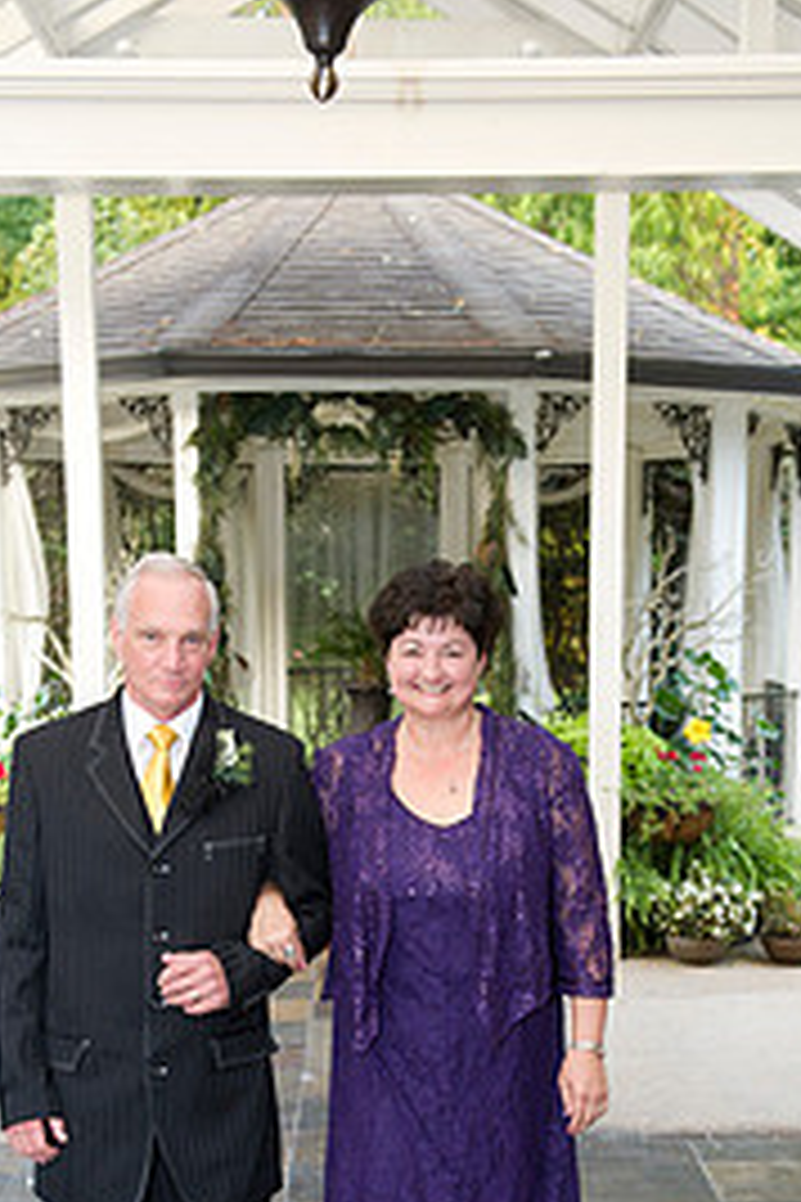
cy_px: 972
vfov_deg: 30.6
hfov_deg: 21.2
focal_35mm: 64
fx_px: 2136
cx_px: 380
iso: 800
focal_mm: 38
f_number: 4
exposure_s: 1/125
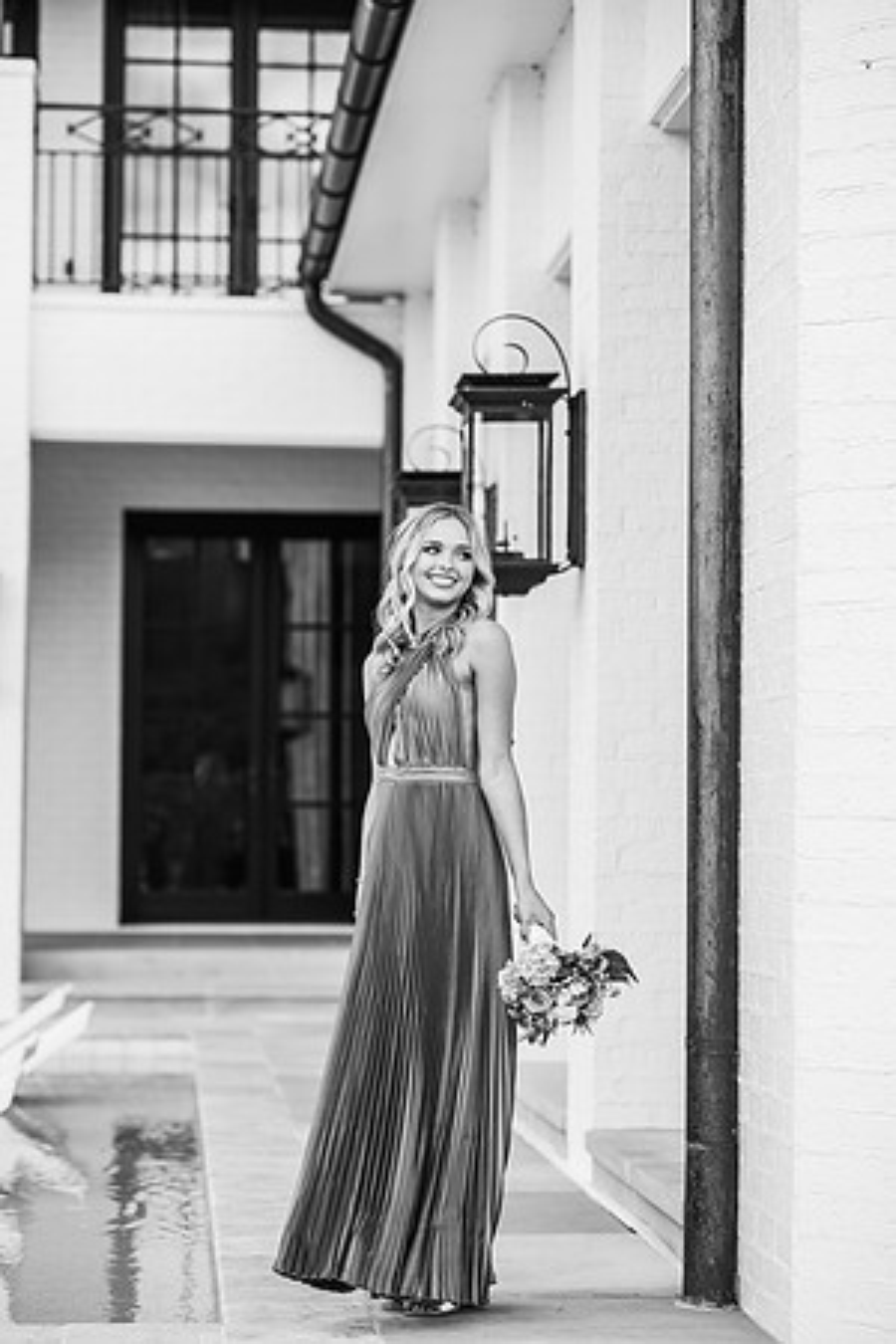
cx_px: 448
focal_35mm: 85
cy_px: 672
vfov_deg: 23.9
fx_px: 3173
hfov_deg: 16.1
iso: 250
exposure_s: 1/400
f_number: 2.5
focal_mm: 85
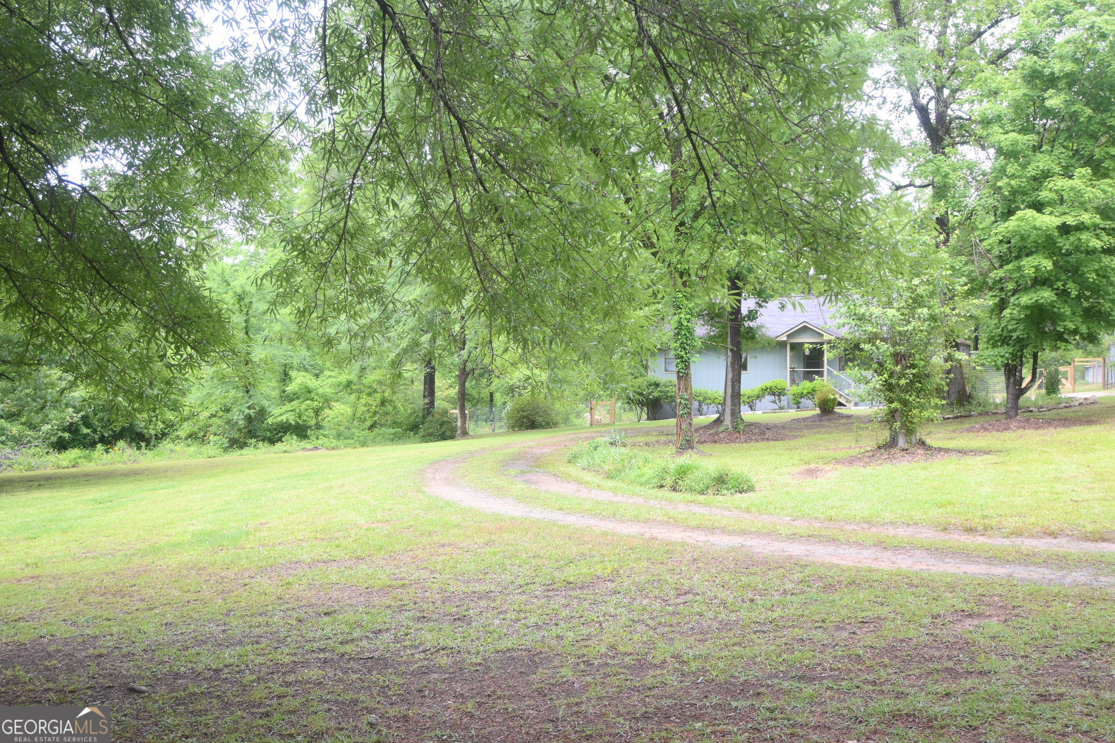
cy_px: 372
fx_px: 1161
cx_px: 558
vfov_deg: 35.5
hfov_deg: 51.3
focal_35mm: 38
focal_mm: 25
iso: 250
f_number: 4.2
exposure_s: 1/250
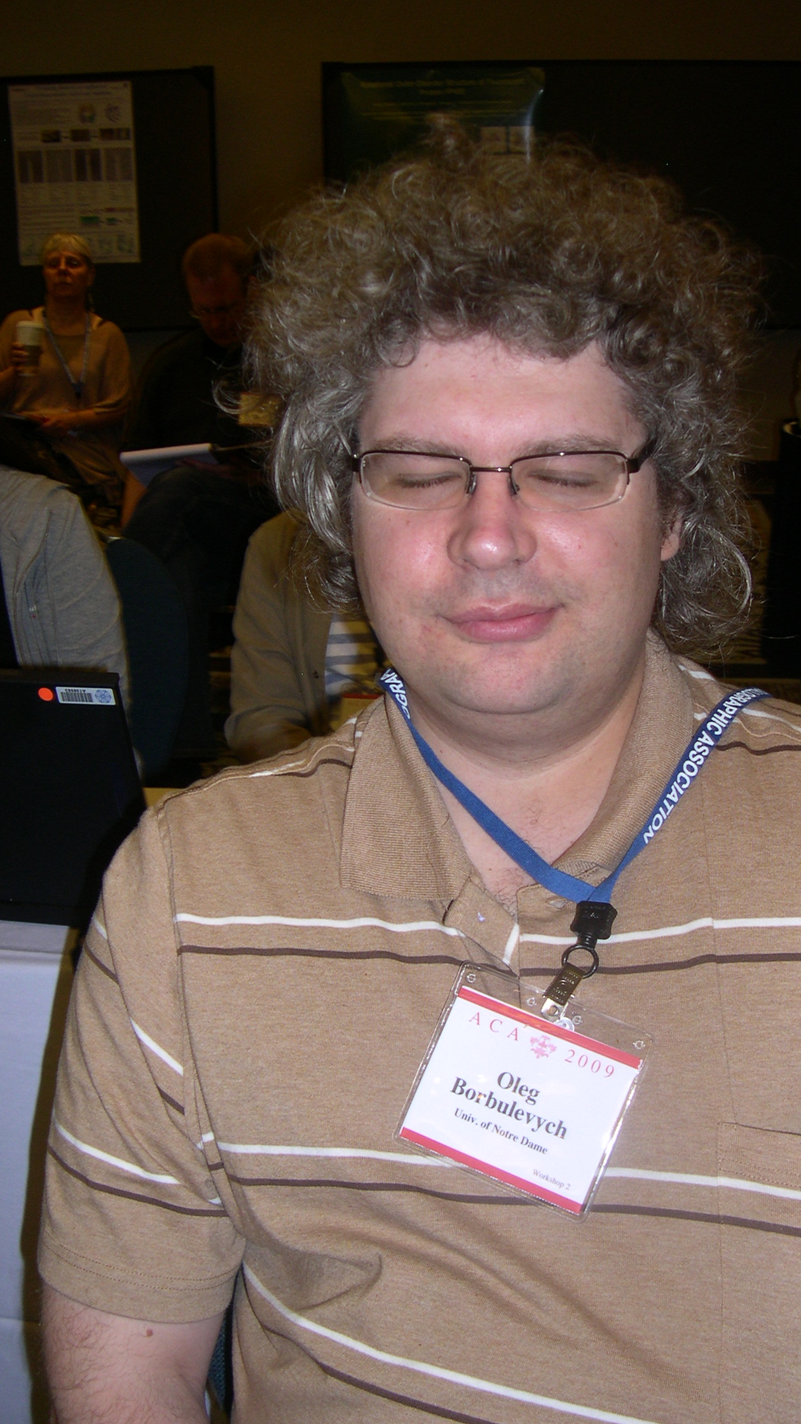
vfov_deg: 48.4
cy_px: 707
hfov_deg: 28.2
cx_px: 512
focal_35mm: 42
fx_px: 1586
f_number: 2.8
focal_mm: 8
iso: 100
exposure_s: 1/60
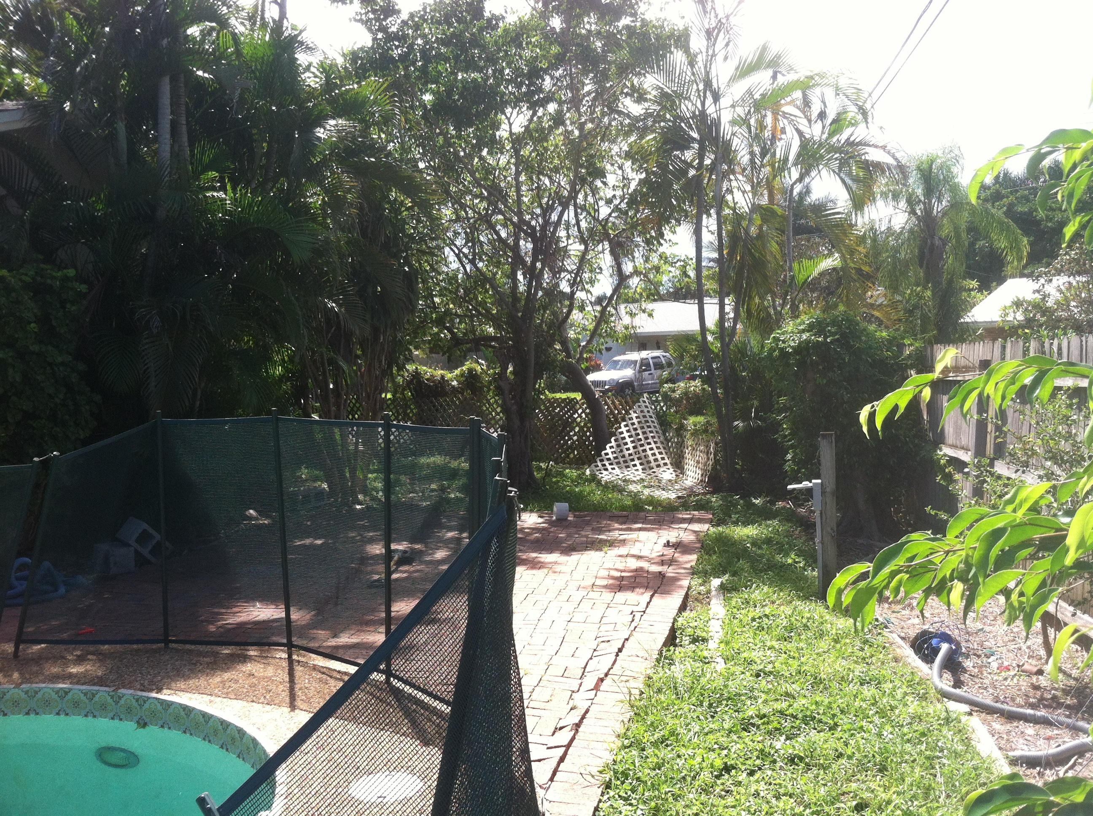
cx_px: 546
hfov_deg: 52.7
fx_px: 1103
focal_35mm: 35
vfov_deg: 40.6
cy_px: 408
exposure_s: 1/484
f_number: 2.8
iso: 80
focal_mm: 3.85
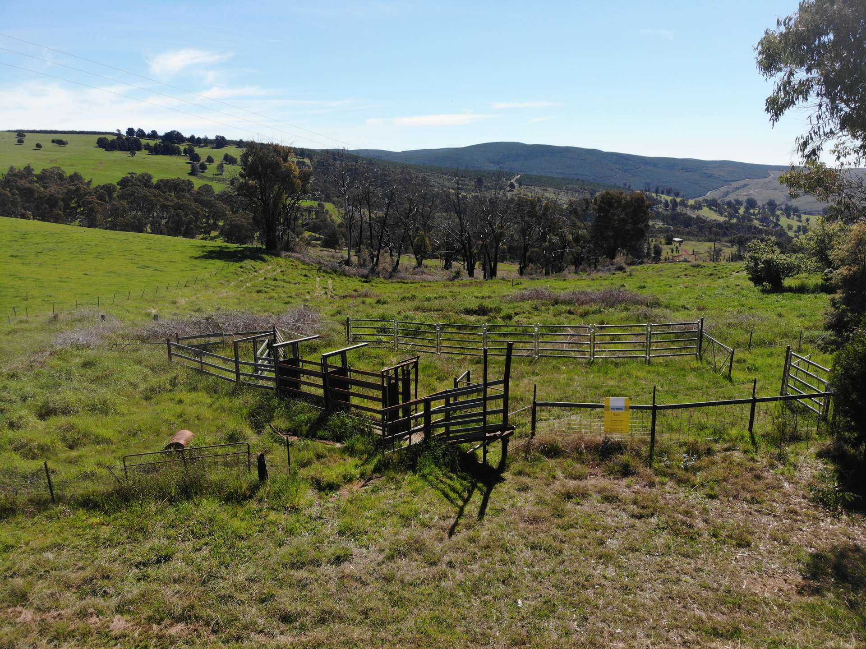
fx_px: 600
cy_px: 324
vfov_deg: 56.8
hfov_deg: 71.6
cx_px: 433
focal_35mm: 24
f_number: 2.8
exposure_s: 1/934
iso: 100
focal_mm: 4.5
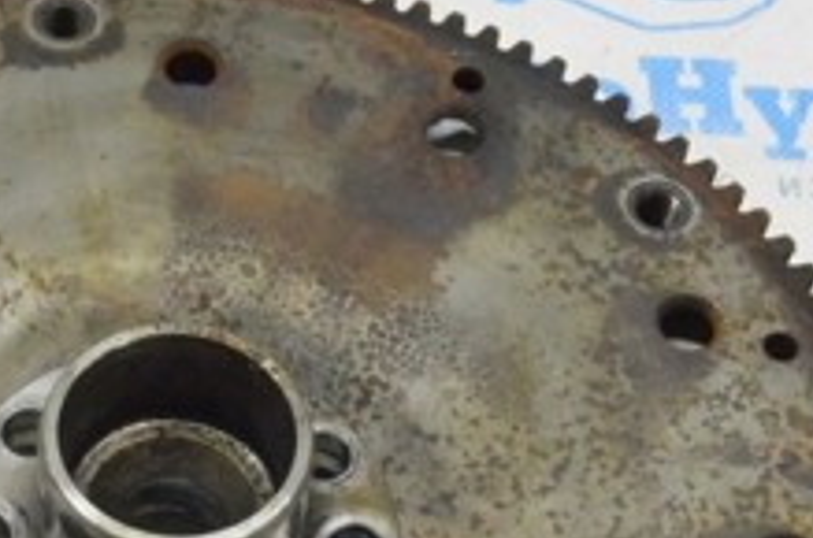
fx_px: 2569
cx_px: 189
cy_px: 592
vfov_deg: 11.8
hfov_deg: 17.9
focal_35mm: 114
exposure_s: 1/20
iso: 6400
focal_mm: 26
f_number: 20
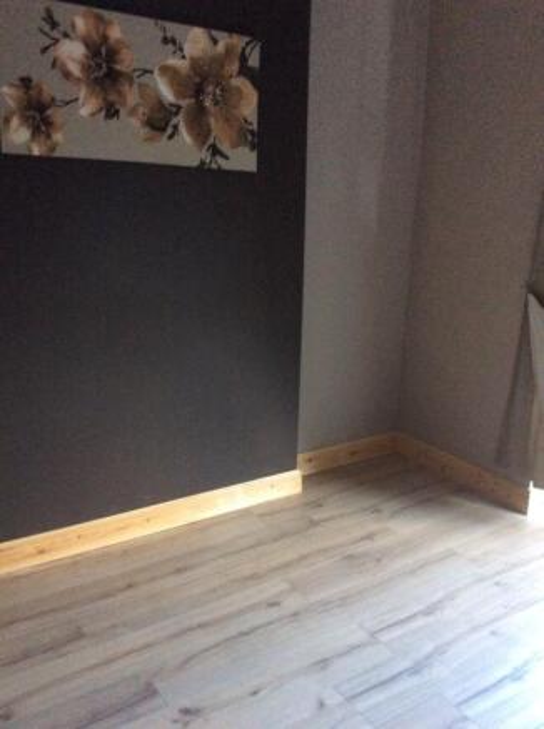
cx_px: 272
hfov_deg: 44.0
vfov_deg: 56.9
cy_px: 364
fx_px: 673
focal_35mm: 32
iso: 320
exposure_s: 1/25
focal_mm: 3.3
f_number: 2.4
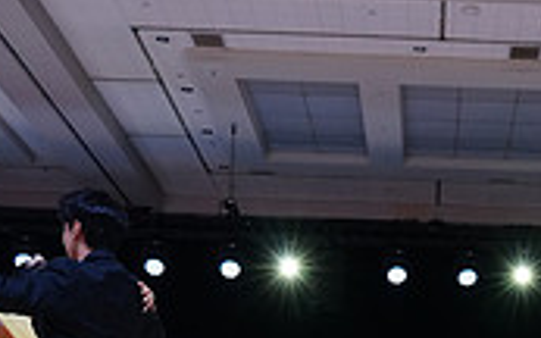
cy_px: 527
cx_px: 460
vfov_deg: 14.7
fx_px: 1209
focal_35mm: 82
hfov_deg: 24.7
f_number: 4
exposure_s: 1/500
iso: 1250
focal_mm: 24
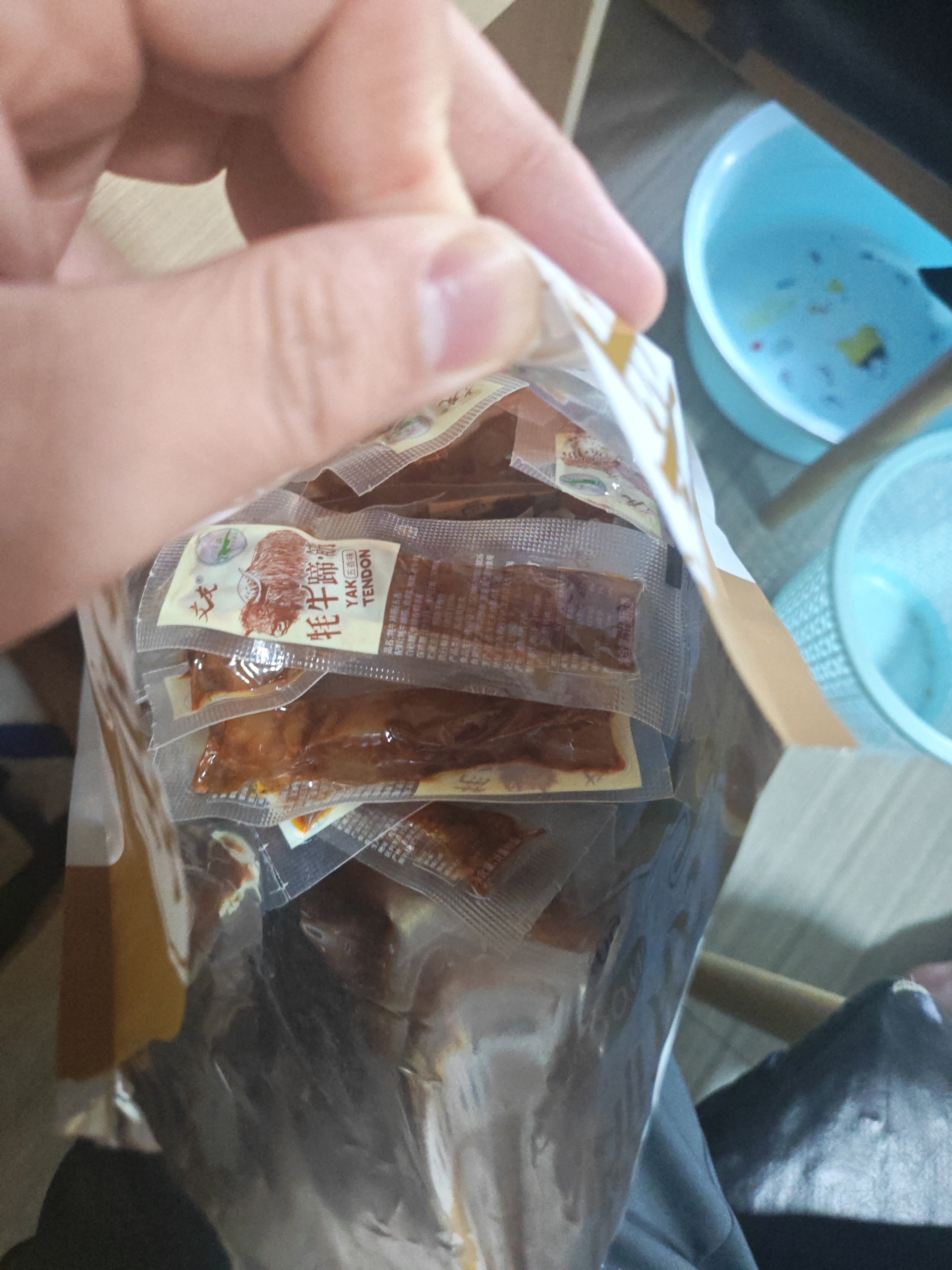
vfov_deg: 71.6
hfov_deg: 56.8
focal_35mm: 24
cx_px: 476
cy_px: 635
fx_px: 880
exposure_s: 1/50
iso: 1600
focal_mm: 5.52
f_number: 1.95
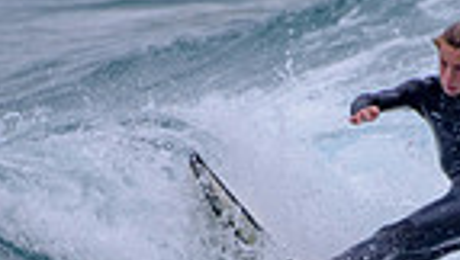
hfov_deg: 0.8
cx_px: 369
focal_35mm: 2602
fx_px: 31791
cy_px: 263
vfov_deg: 0.5
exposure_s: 1/2000
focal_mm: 500
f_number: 5.6
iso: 180
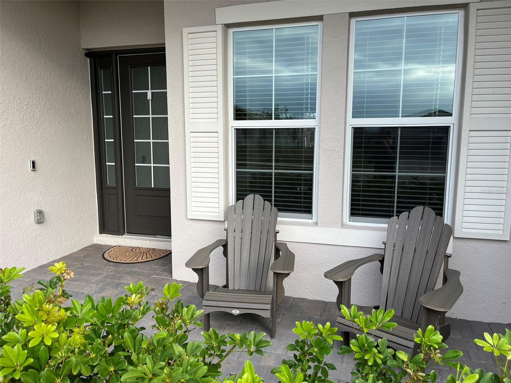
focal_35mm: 26
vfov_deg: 53.1
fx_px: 384
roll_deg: -0.6
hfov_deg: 67.3
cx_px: 256
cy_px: 192
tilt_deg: -7.8
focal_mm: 5.1
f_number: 1.6
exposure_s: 1/527
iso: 50
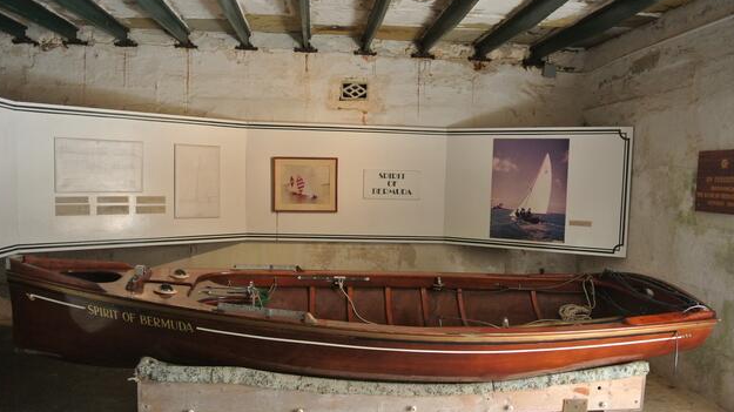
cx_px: 368
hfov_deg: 66.1
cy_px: 232
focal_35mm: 29
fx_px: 564
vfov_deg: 40.1
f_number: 3.5
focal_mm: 10
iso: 720
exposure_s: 1/60
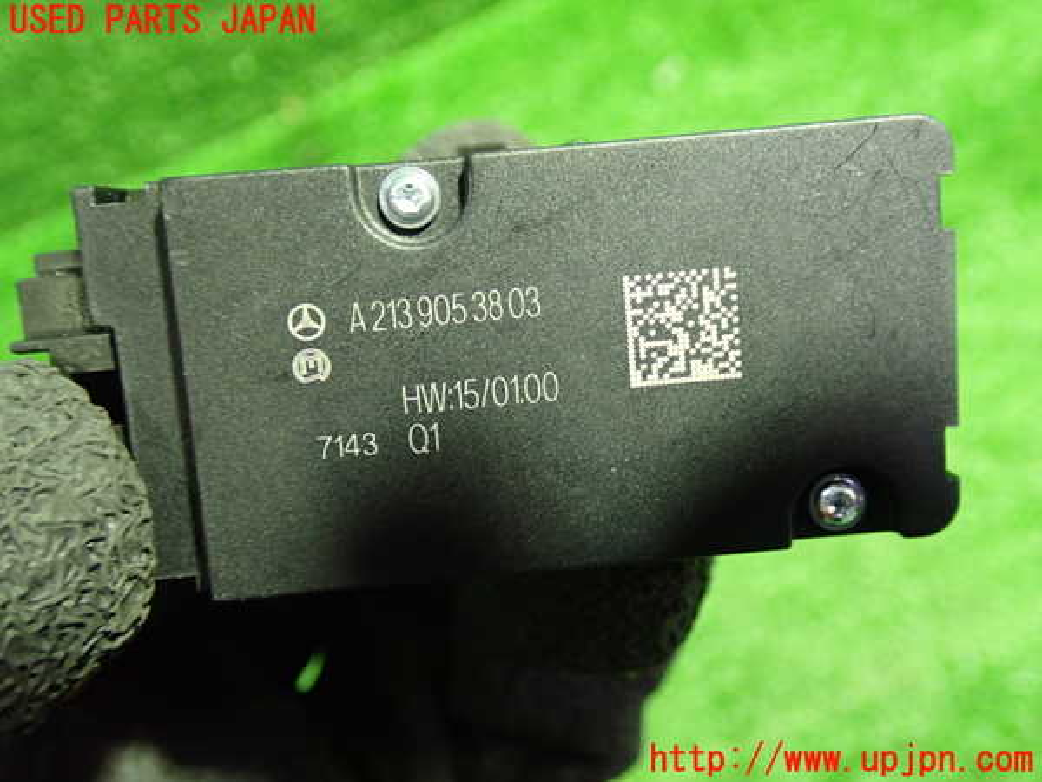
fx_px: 1084
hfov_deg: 51.4
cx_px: 521
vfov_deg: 39.7
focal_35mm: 36
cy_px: 391
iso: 800
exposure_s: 1/25
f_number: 2.5
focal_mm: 6.37
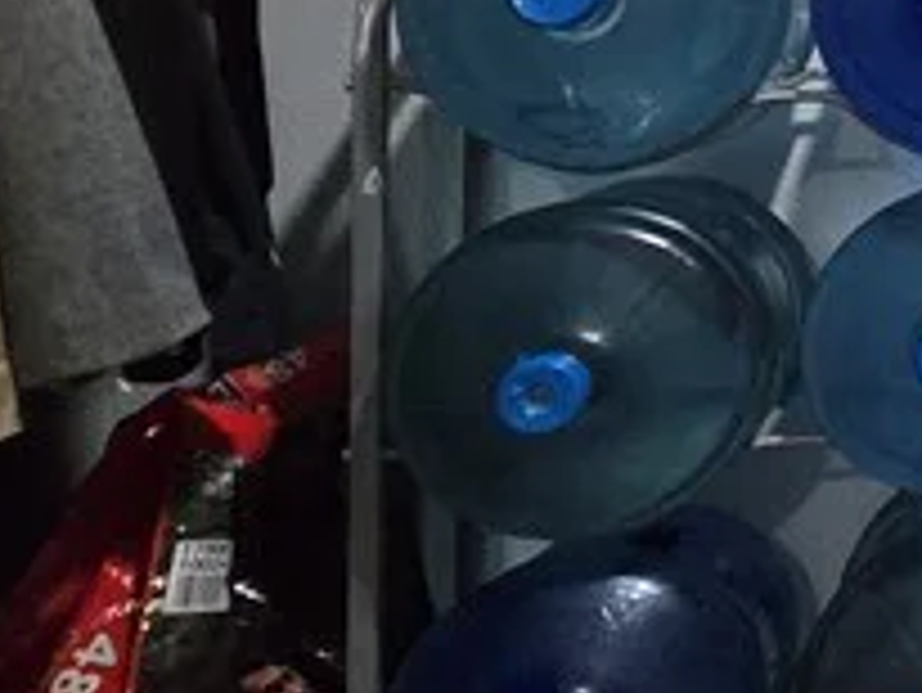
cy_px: -54
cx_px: 1813
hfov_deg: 19.1
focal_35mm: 65
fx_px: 1732
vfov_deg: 21.5
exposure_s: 1/60
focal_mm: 2.2
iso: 1250
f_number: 2.2
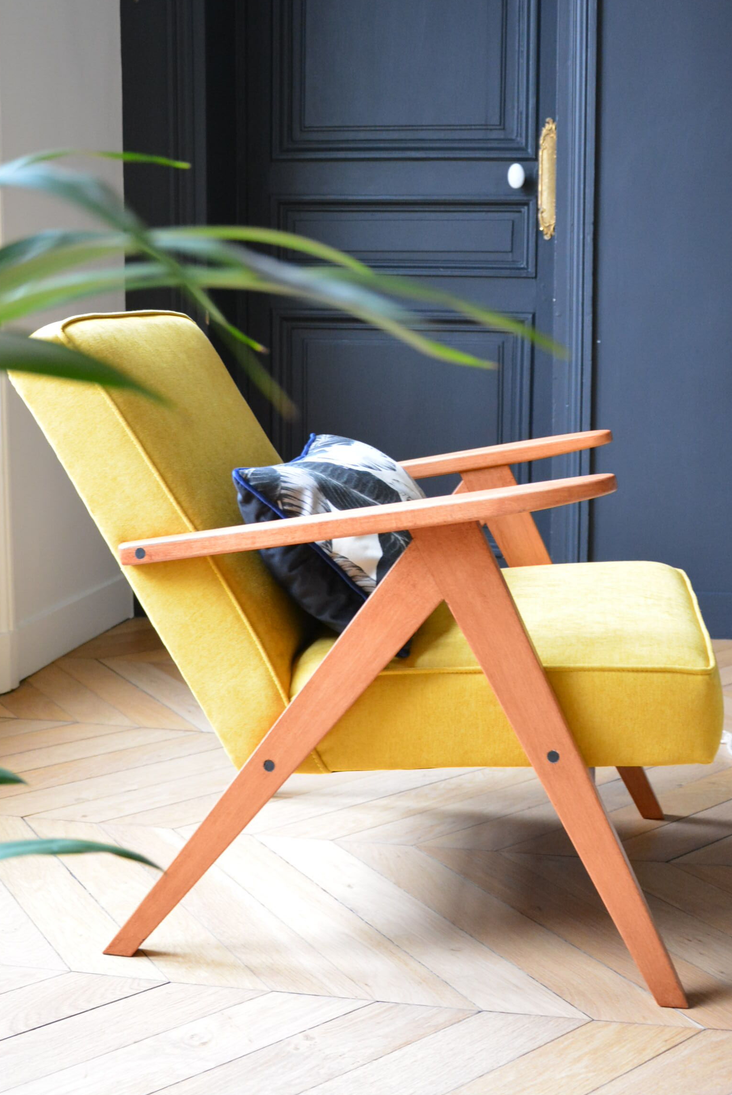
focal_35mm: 43
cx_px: 386
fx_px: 1309
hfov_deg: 31.2
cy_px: 433
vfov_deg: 45.1
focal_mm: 22
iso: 1600
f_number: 3.8
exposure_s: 1/25
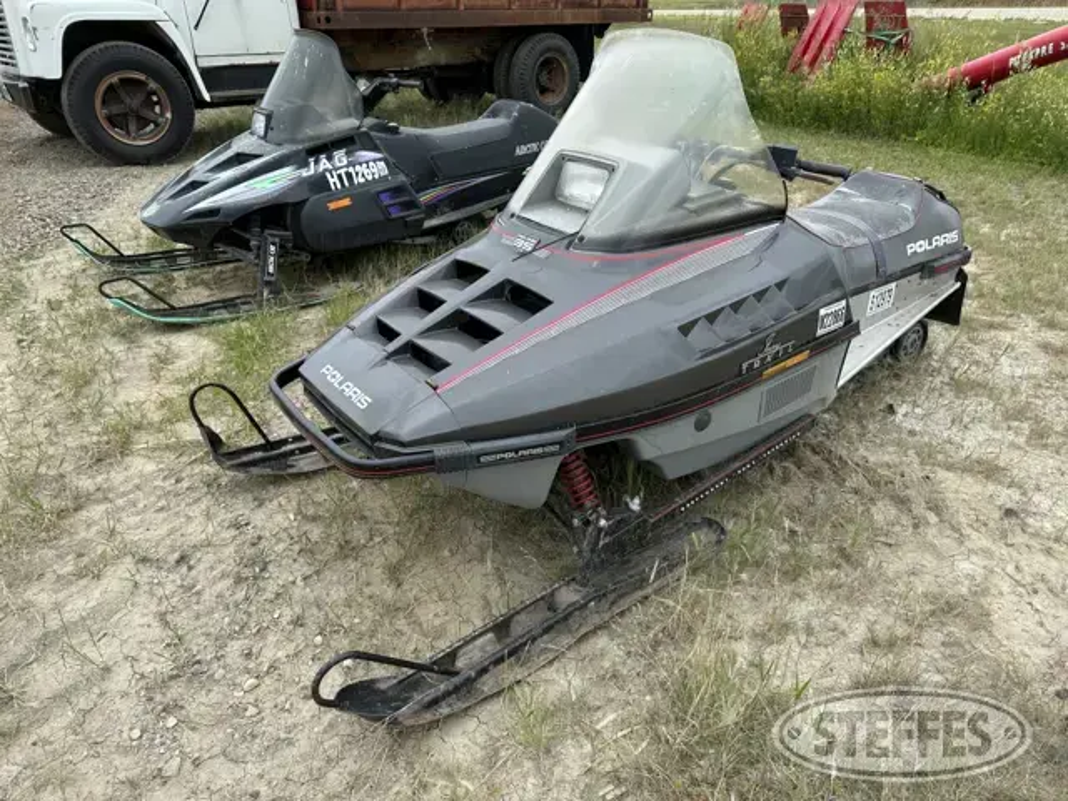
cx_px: 534
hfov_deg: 71.6
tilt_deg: -28.6
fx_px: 740
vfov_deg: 56.8
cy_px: 400
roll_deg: -0.8
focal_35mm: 24
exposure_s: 1/1949
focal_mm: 6.86
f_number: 1.78
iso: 80
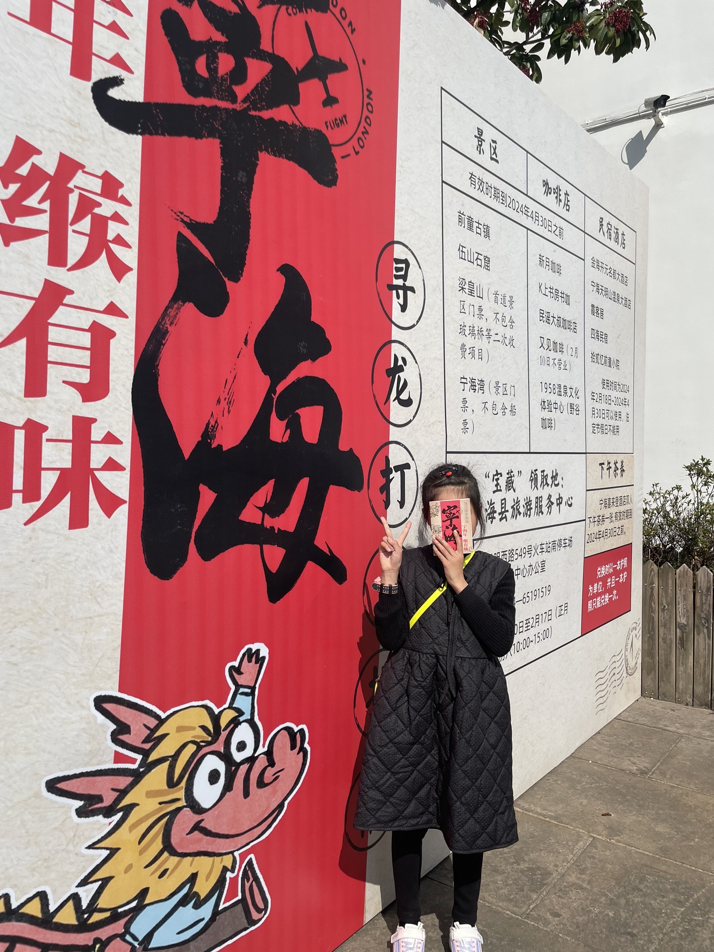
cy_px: 476
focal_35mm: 26
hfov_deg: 53.1
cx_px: 357
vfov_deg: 67.3
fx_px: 715
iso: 32
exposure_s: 1/6135
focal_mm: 4.2
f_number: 1.6
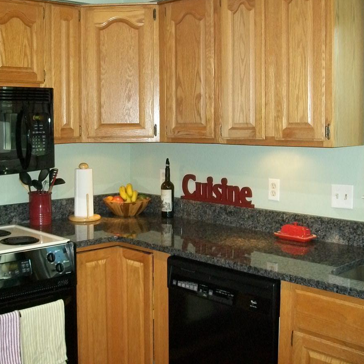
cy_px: 167
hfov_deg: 36.4
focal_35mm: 46
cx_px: 123
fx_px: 547
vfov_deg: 36.8
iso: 160
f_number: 2.7
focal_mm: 6
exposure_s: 1/60
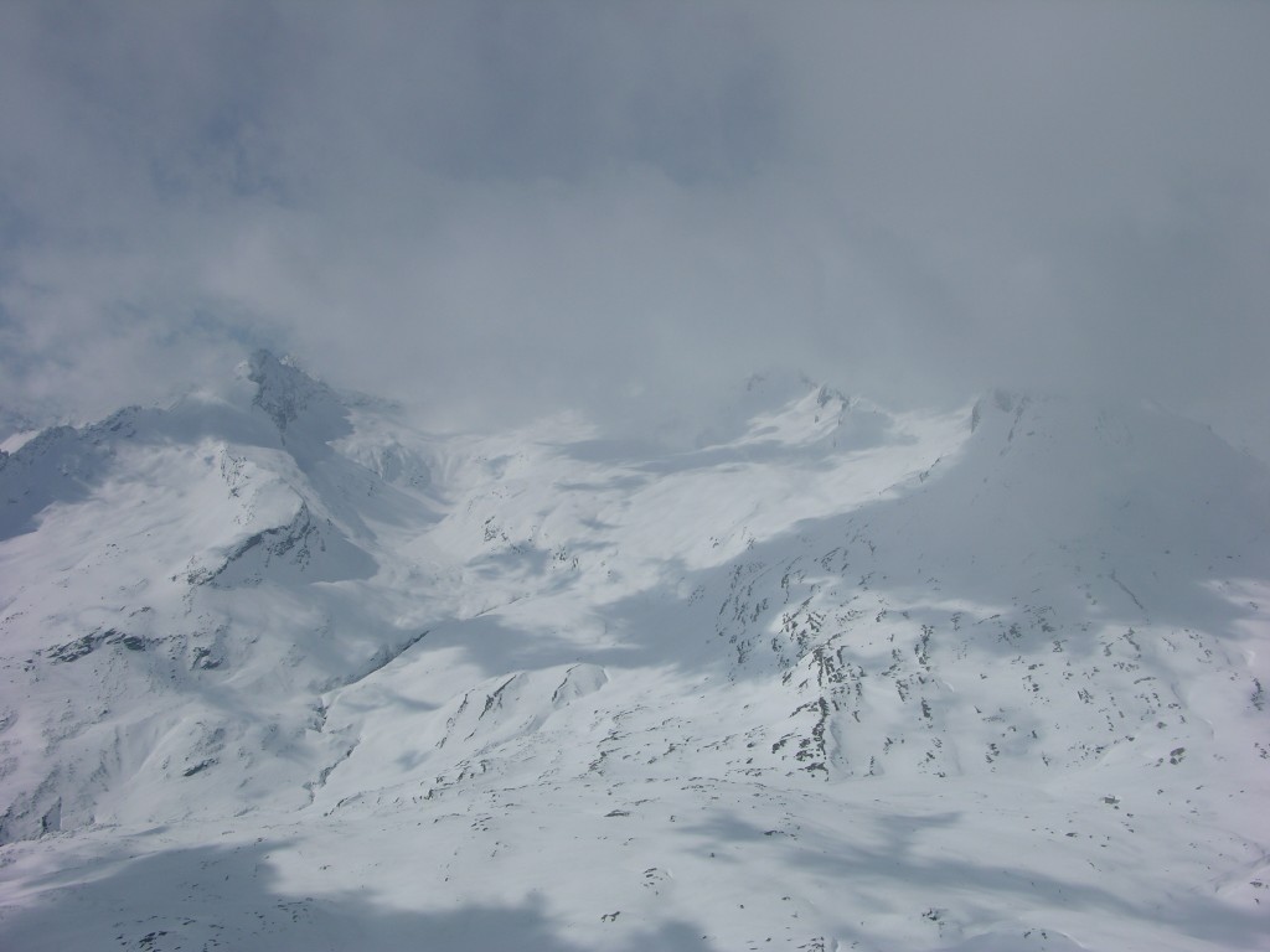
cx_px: 635
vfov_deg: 40.7
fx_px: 1284
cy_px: 476
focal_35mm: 35
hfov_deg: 52.6
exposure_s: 1/822
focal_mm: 8.9
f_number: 8
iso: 50
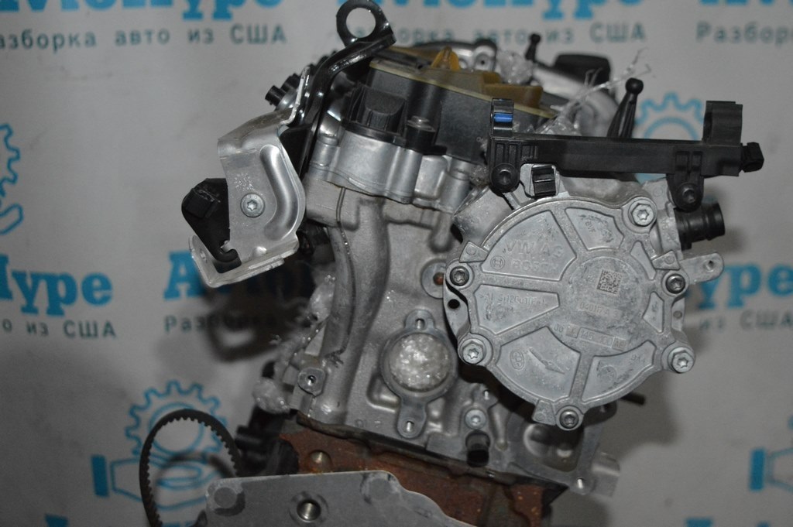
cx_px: 396
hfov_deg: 35.1
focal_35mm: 57
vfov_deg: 23.7
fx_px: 1255
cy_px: 264
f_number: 4.8
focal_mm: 38
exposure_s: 1/60
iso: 3200
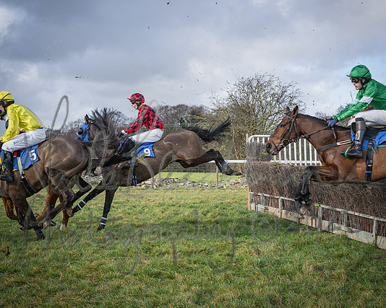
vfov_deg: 24.9
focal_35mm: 61
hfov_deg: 30.8
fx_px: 697
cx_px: 249
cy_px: 197
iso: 400
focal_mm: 35
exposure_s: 1/1600
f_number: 4
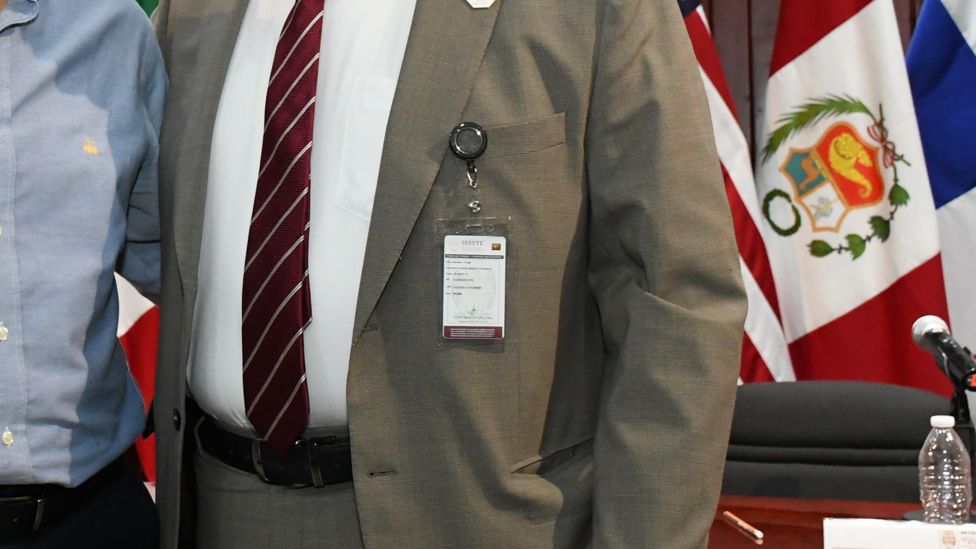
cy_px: 133
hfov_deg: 27.4
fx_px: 1941
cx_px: 138
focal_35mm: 75
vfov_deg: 16.0
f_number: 5.6
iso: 3200
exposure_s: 1/100
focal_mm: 23
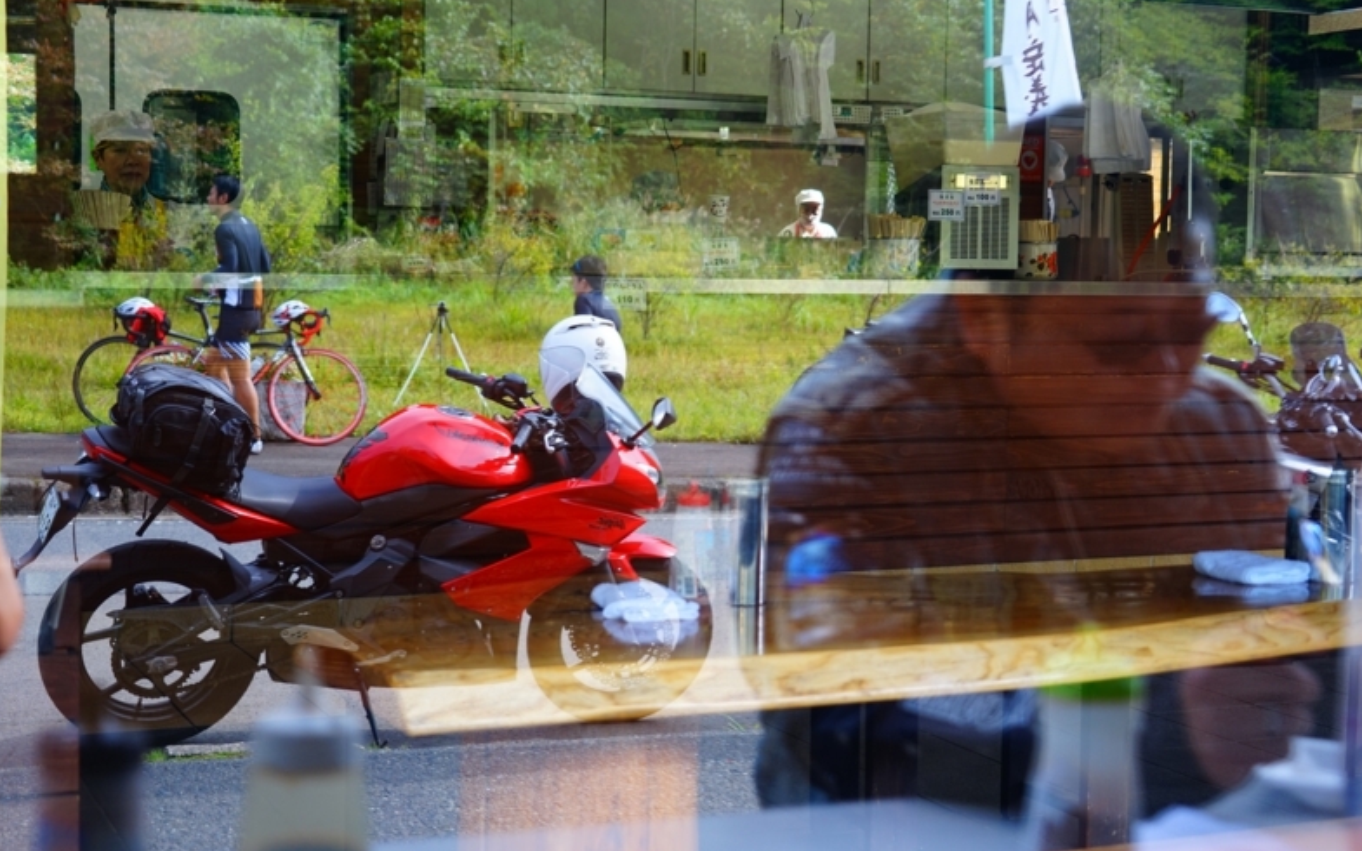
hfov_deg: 38.9
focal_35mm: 52
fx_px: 1930
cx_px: 681
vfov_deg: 24.9
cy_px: 417
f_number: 4.5
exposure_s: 1/60
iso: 250
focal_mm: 50
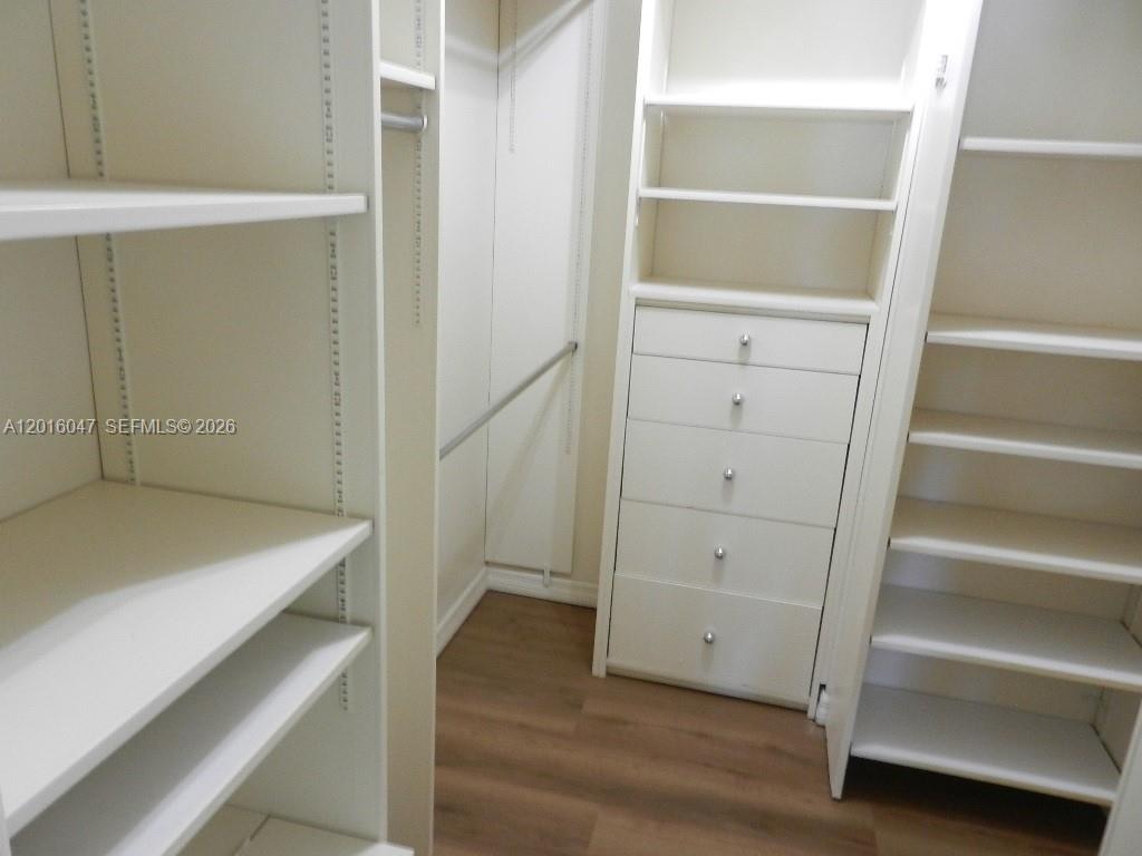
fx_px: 825
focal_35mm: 25
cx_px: 571
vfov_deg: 54.9
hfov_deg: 69.4
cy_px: 428
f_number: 3.5
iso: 400
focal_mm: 4.5
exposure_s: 1/5
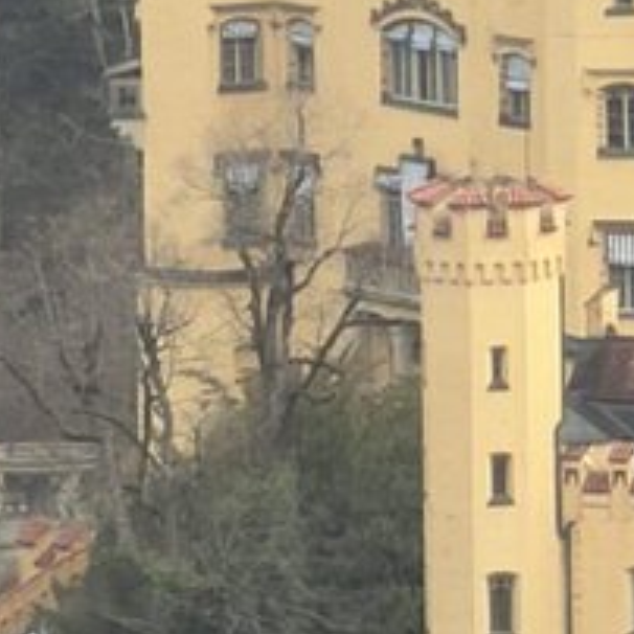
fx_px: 29010
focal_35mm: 1400
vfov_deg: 1.3
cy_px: 841
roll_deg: +2.0
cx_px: 687
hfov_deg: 1.3
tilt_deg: -8.4
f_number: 2.8
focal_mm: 16.89
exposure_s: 1/121
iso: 50
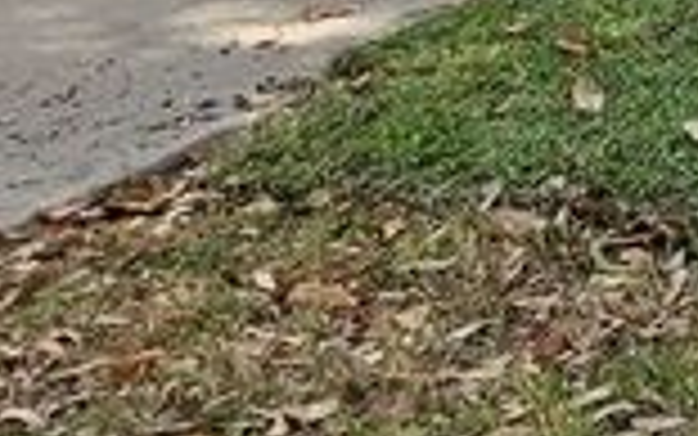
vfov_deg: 7.4
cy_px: -769
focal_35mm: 161
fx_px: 3064
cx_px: 2008
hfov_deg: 10.1
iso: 10
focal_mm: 6.3
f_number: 1.7
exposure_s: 1/270
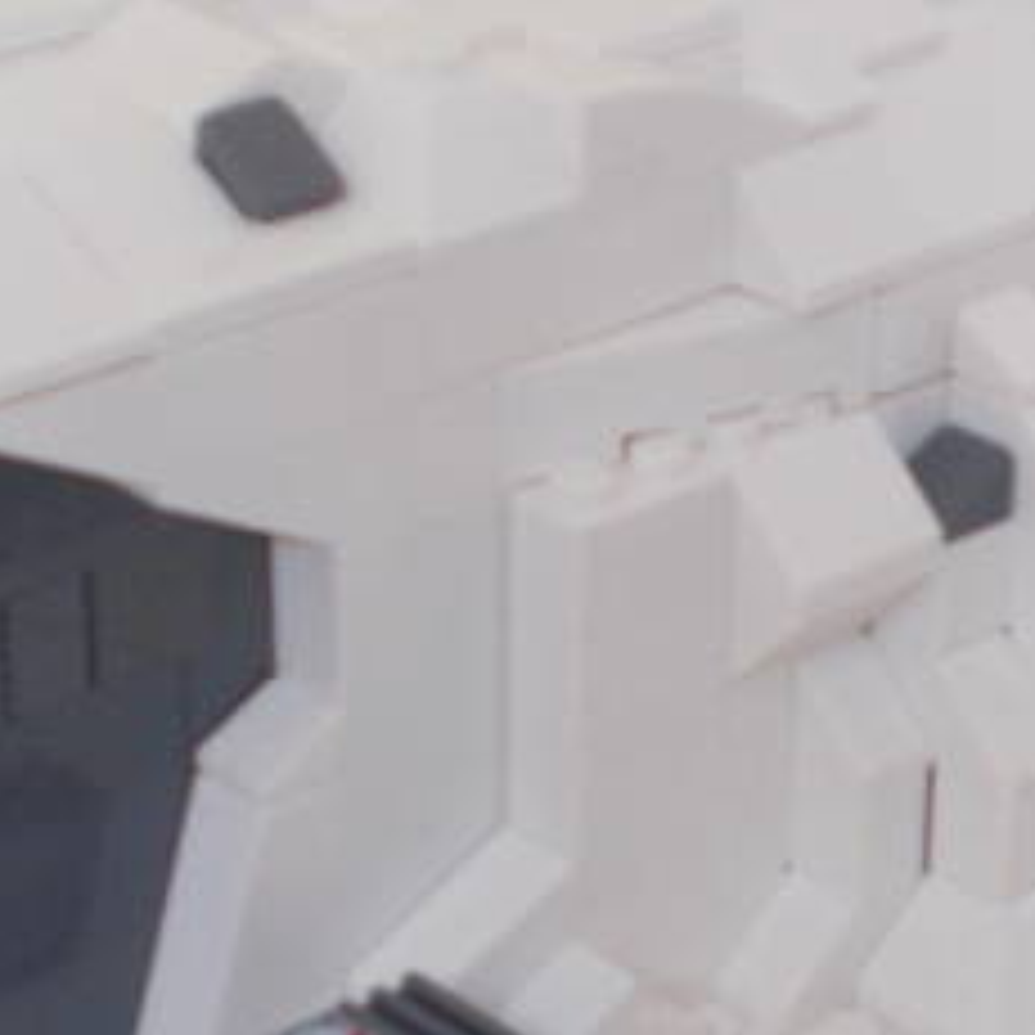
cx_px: 788
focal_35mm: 135
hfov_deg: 12.9
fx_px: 4567
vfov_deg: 12.9
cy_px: 794
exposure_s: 1/30
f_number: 3.9
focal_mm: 6.9
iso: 125
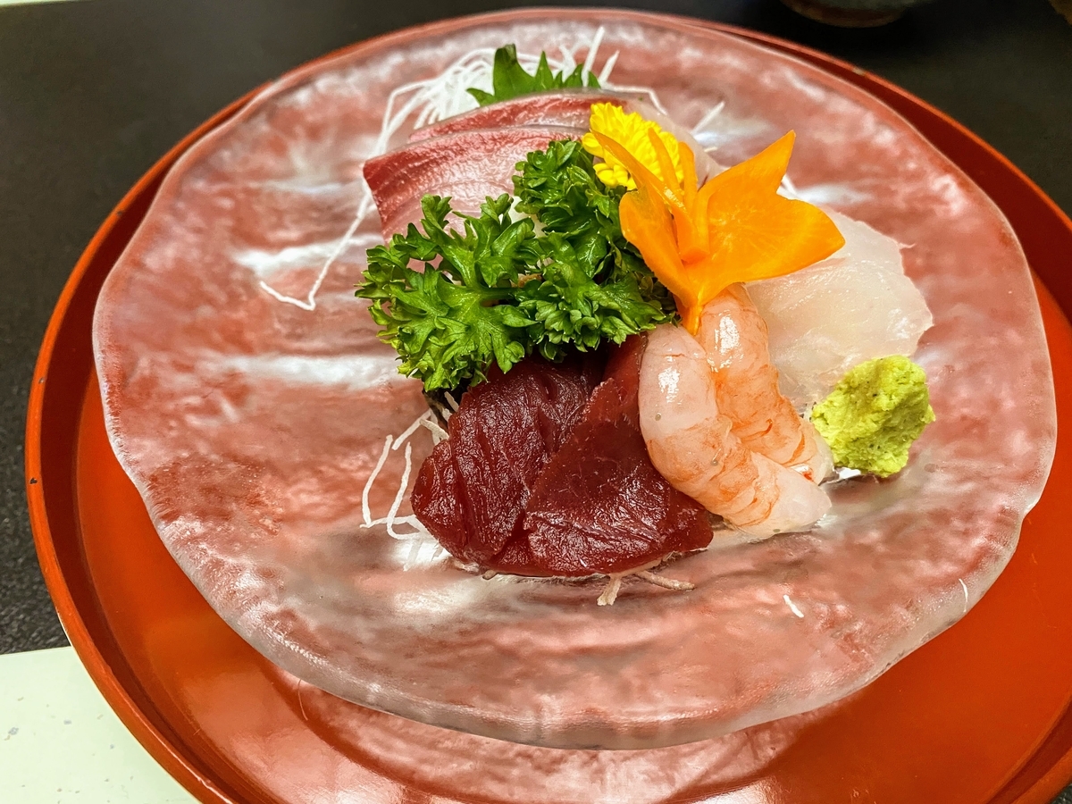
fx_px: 805
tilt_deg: -54.6
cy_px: 402
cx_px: 536
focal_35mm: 26
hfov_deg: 67.3
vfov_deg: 53.1
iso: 320
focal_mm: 4.25
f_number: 1.8
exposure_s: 1/50
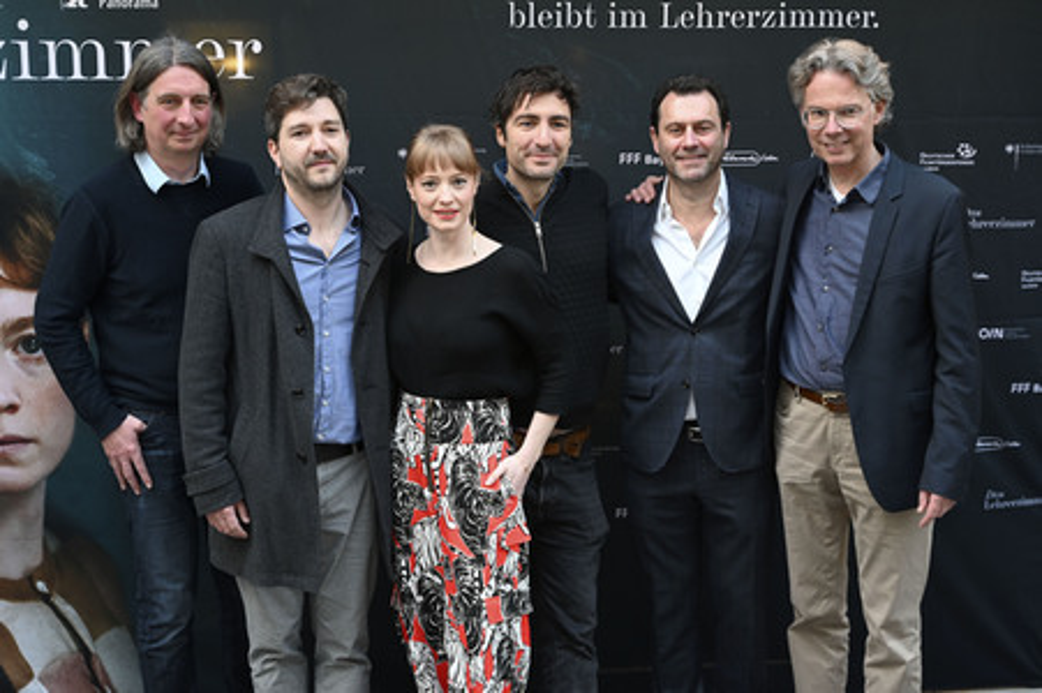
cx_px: 521
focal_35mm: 50
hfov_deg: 39.6
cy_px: 346
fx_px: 1446
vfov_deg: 27.0
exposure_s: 1/100
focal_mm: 50
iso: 640
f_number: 2.8
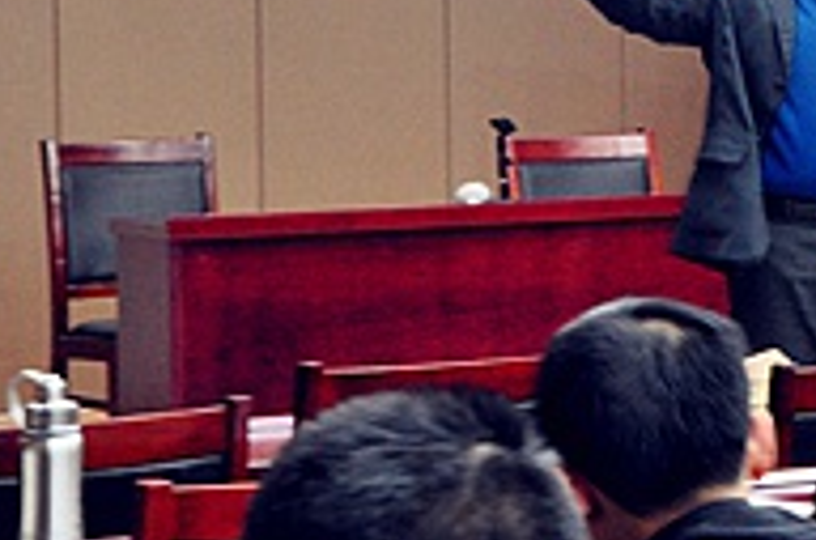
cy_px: 94
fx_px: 3599
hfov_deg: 12.7
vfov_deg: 8.6
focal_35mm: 159
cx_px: 884
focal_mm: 45
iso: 1600
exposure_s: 1/3
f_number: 10
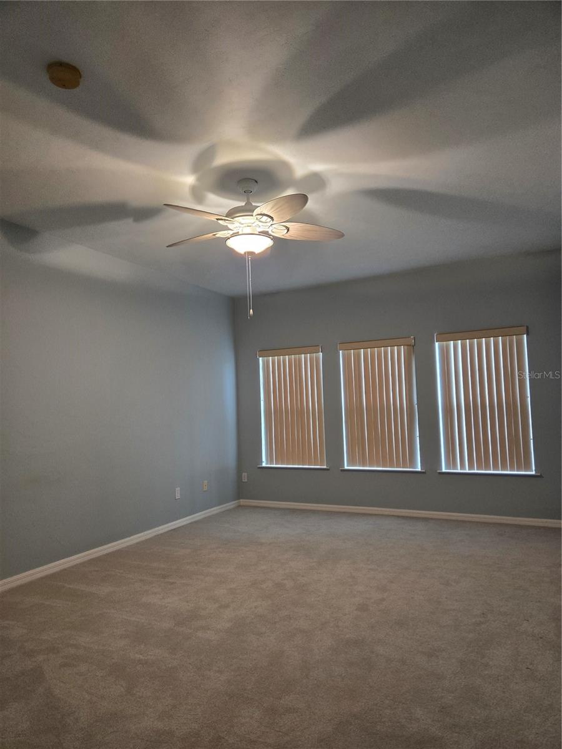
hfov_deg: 58.9
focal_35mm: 23
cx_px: 281
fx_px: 498
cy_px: 374
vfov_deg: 73.9
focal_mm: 5.4
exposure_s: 1/120
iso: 320
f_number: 1.8
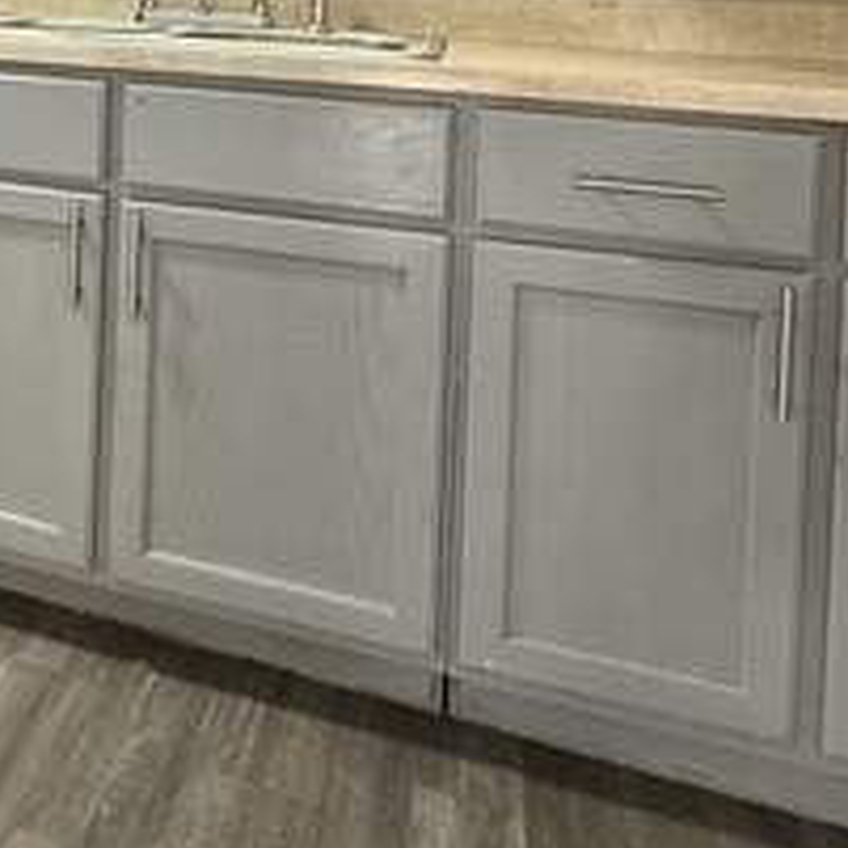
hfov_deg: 36.8
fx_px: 1136
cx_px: 6
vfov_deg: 36.6
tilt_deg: -2.1
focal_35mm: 41
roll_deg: -1.6
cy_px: -8
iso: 320
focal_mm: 2.22
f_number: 2.2
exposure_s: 1/99
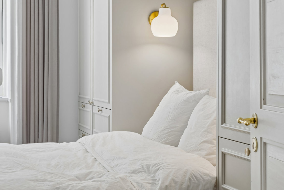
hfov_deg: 28.1
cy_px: 95
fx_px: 568
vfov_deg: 18.9
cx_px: 142
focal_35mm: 72
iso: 200
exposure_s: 1/40
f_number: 8
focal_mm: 48
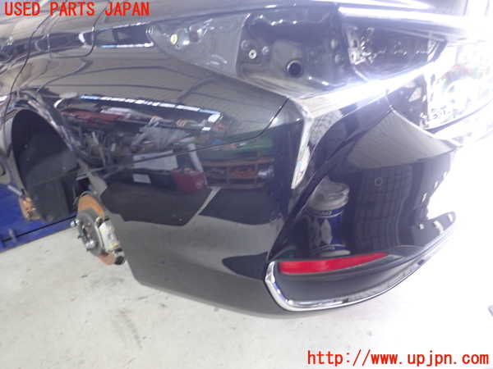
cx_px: 246
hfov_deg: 69.4
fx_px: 356
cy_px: 184
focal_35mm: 25
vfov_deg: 54.9
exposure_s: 1/30
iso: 500
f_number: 2
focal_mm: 4.5
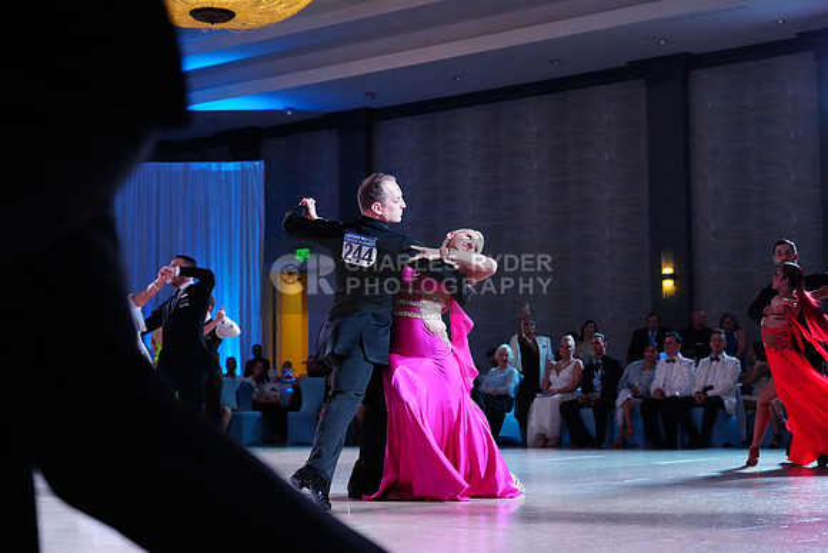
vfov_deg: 22.3
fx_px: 1403
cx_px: 414
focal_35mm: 61
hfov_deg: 32.9
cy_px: 276
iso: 3200
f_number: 4
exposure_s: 1/400
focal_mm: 61
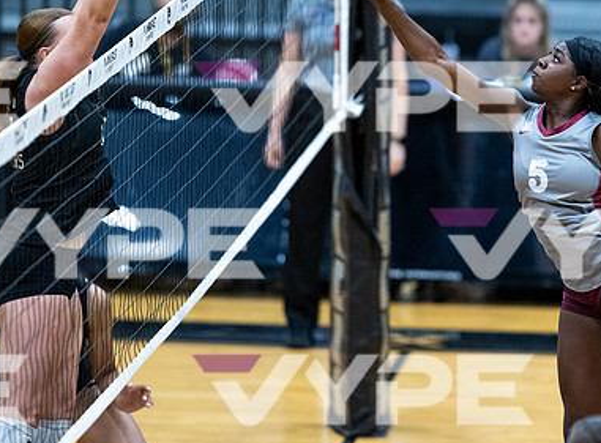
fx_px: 7266
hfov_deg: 4.7
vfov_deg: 3.5
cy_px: 176
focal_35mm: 421
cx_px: 559
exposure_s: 1/1600
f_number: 2
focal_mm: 200
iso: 3200
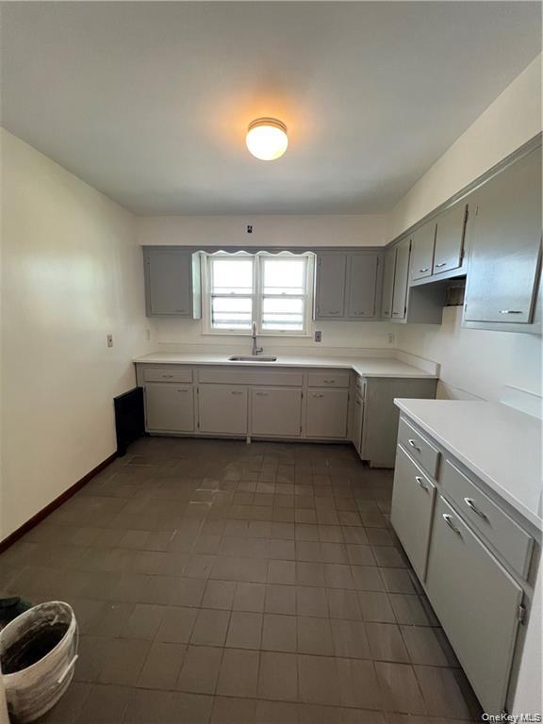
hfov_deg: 89.9
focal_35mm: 13
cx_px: 272
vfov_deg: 106.2
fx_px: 272
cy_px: 362
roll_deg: -0.2
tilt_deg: -9.3
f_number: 1.8
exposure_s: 1/120
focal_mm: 1.57
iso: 200
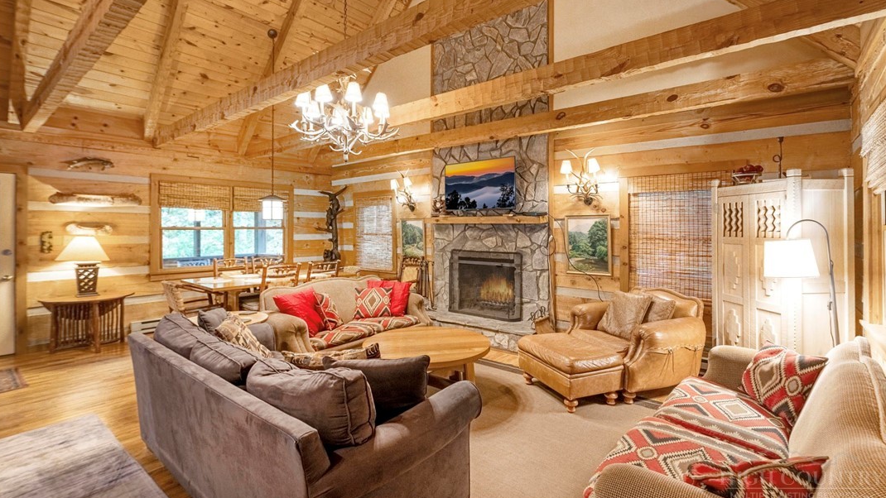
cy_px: 226
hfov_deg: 95.9
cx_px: 442
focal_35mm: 17
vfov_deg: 63.8
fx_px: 399
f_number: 6.3
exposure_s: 1/60
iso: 250
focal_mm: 16
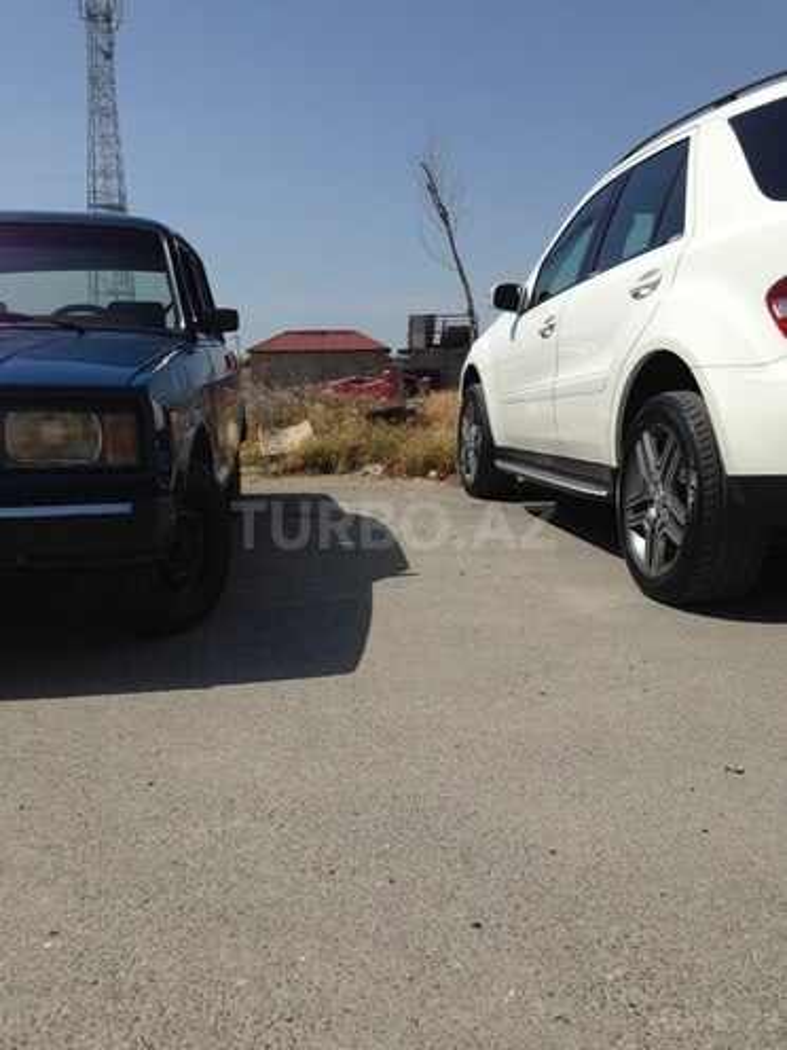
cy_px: 525
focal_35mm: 33
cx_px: 394
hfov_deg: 42.9
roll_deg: -2.8
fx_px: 1000
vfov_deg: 55.4
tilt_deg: -5.5
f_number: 2.4
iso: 50
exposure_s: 1/3012
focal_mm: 4.12
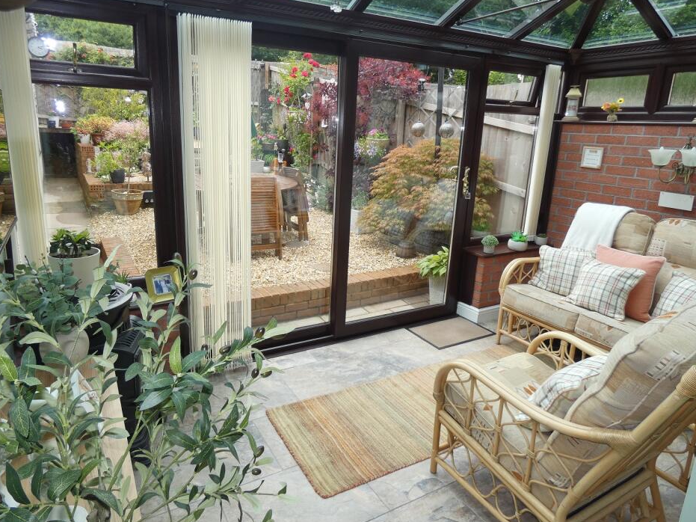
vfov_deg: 61.0
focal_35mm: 22
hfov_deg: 76.3
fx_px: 442
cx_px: 325
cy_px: 244
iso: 80
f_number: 2.8
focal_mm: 3.6
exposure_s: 1/200
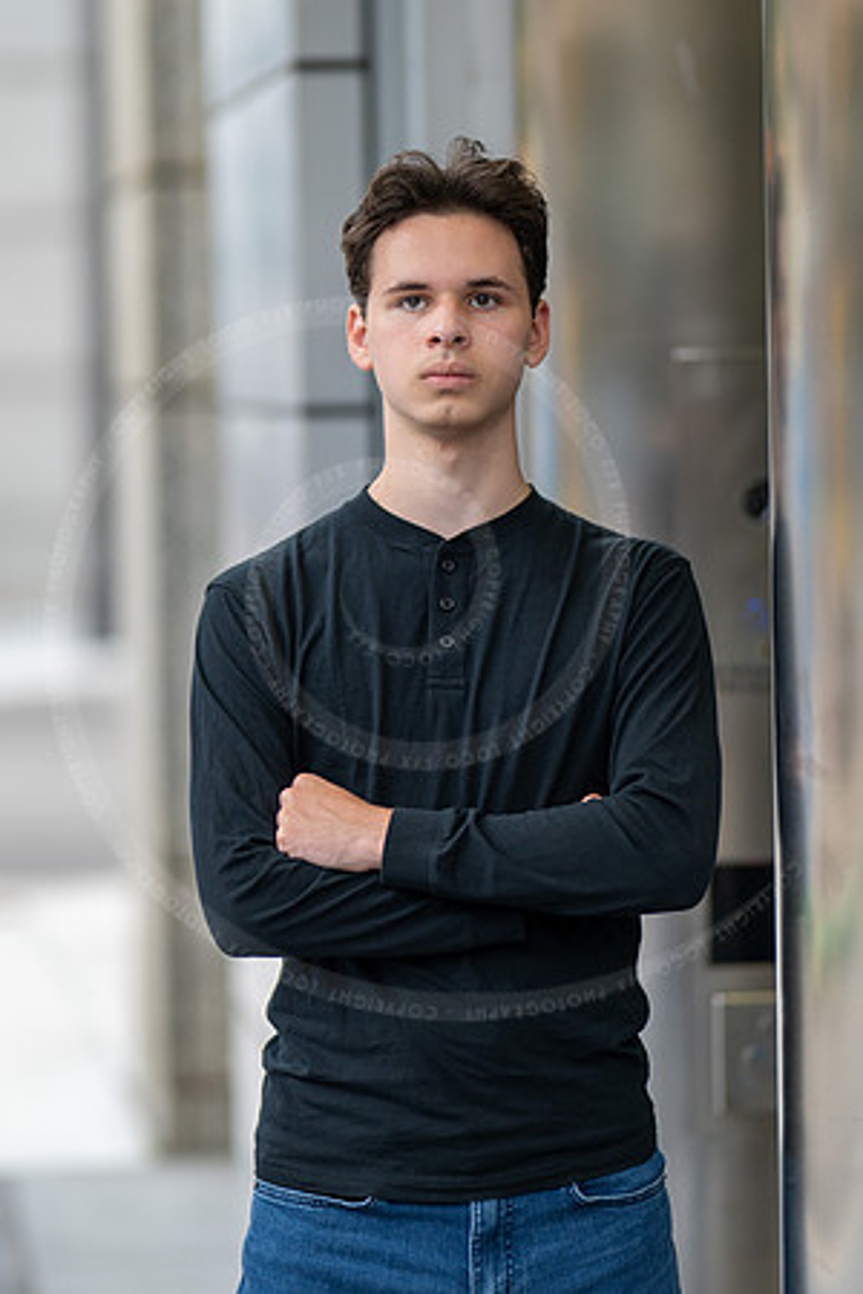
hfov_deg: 10.8
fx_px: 4566
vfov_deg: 16.1
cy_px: 647
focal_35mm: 127
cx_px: 432
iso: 250
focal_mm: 85
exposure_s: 1/640
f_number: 1.3
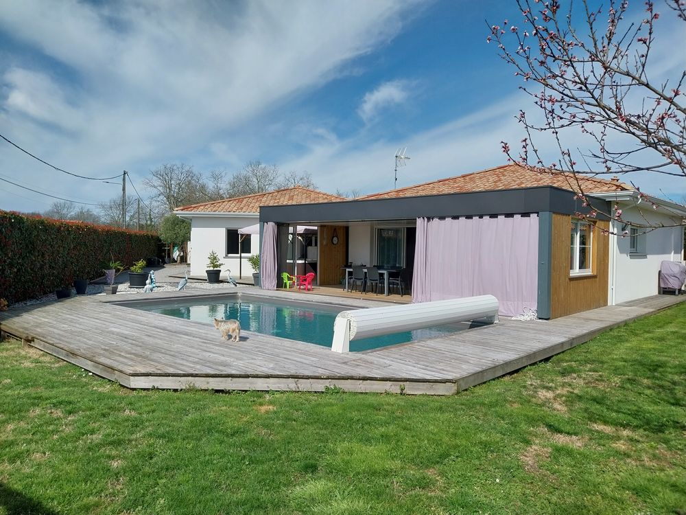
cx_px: 343
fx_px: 515
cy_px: 258
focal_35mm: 26
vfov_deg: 53.1
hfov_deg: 67.3
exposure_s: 1/1651
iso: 25
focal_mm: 4
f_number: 1.8
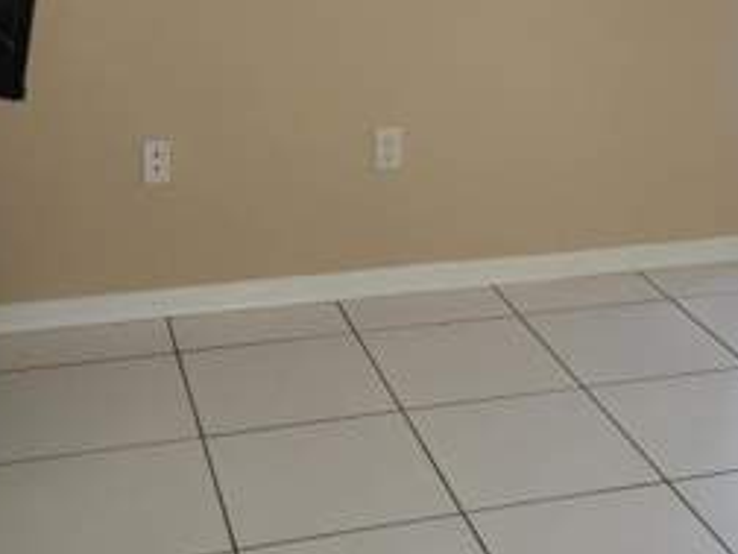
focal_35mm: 66
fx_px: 1407
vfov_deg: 21.9
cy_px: 88
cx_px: 480
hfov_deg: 29.2
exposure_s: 1/40
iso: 200
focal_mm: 5.4
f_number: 1.8
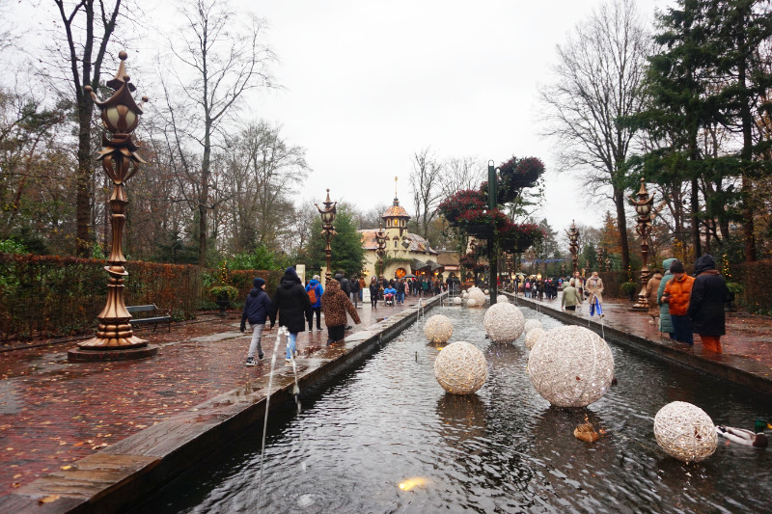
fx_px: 515
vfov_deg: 53.1
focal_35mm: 24
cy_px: 257
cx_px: 386
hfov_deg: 73.8
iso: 160
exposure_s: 1/60
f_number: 4
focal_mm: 16
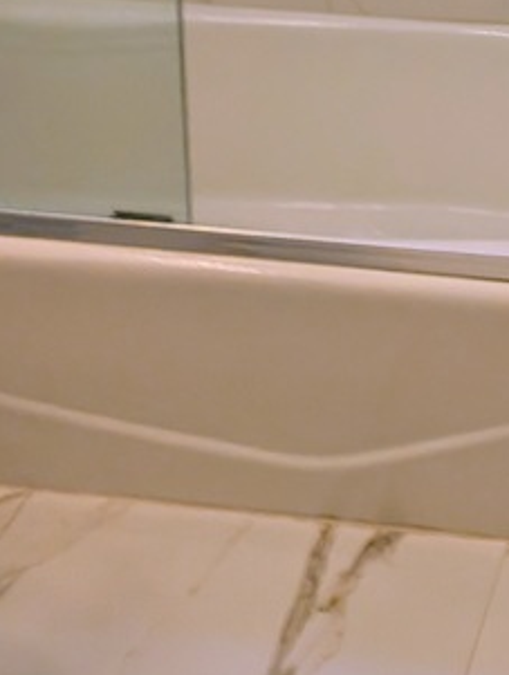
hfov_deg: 16.5
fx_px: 1680
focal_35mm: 86
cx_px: 607
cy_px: -435
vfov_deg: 18.9
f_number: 1.68
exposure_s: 1/189
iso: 22
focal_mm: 6.9
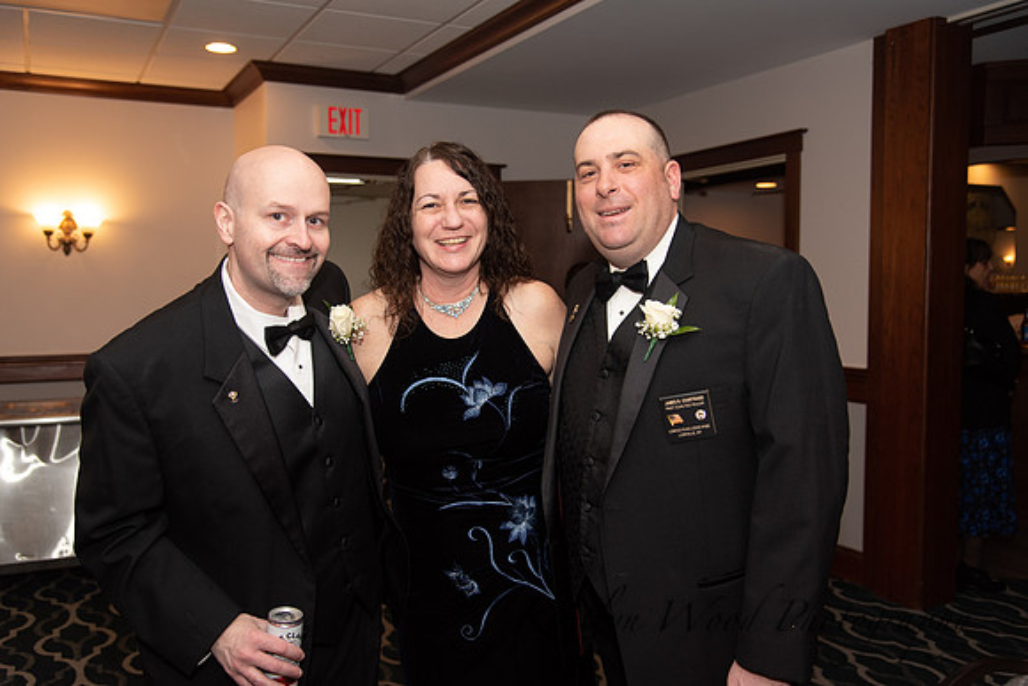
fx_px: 918
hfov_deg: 58.5
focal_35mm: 32
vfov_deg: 41.0
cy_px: 343
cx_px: 514
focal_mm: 32
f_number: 4
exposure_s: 1/200
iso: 800
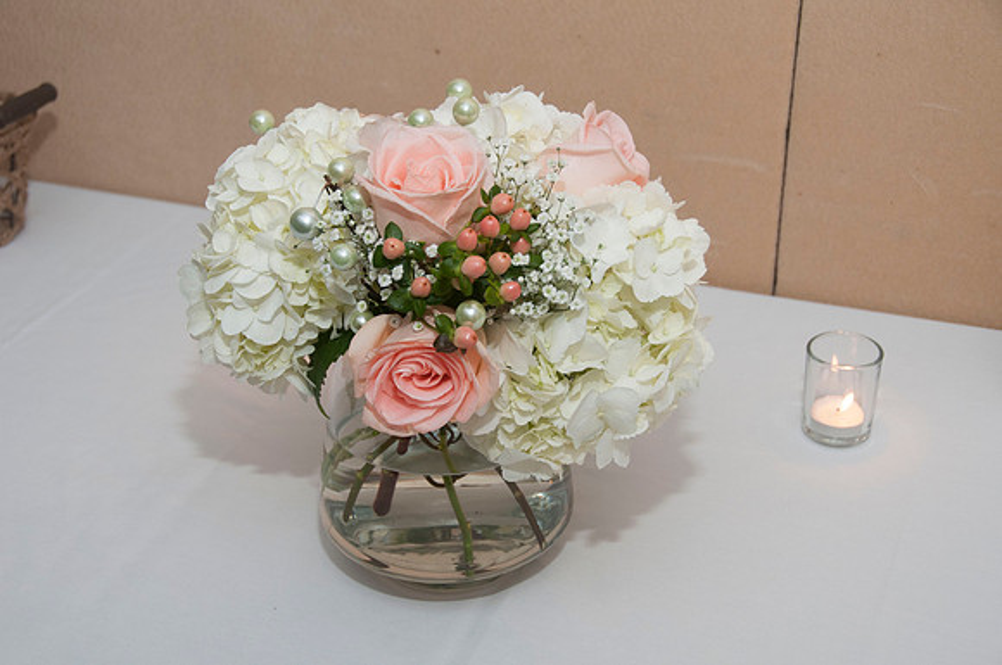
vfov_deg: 25.0
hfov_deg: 36.9
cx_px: 501
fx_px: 1501
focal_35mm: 54
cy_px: 332
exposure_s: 1/60
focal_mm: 36
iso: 400
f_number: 5.6
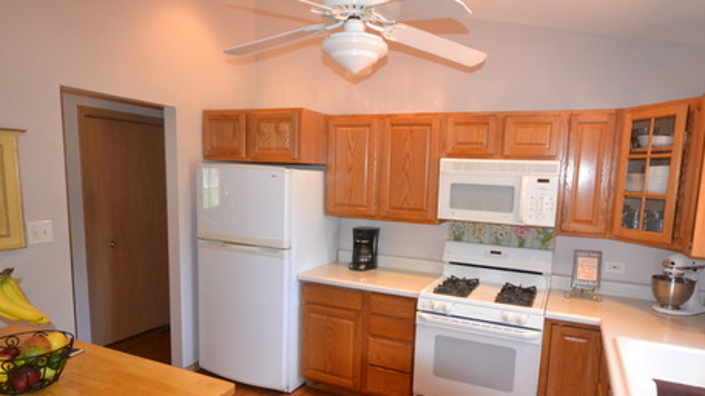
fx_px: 411
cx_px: 389
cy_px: 232
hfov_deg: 81.0
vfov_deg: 51.2
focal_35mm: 22
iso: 2200
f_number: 4
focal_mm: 10
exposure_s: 1/60
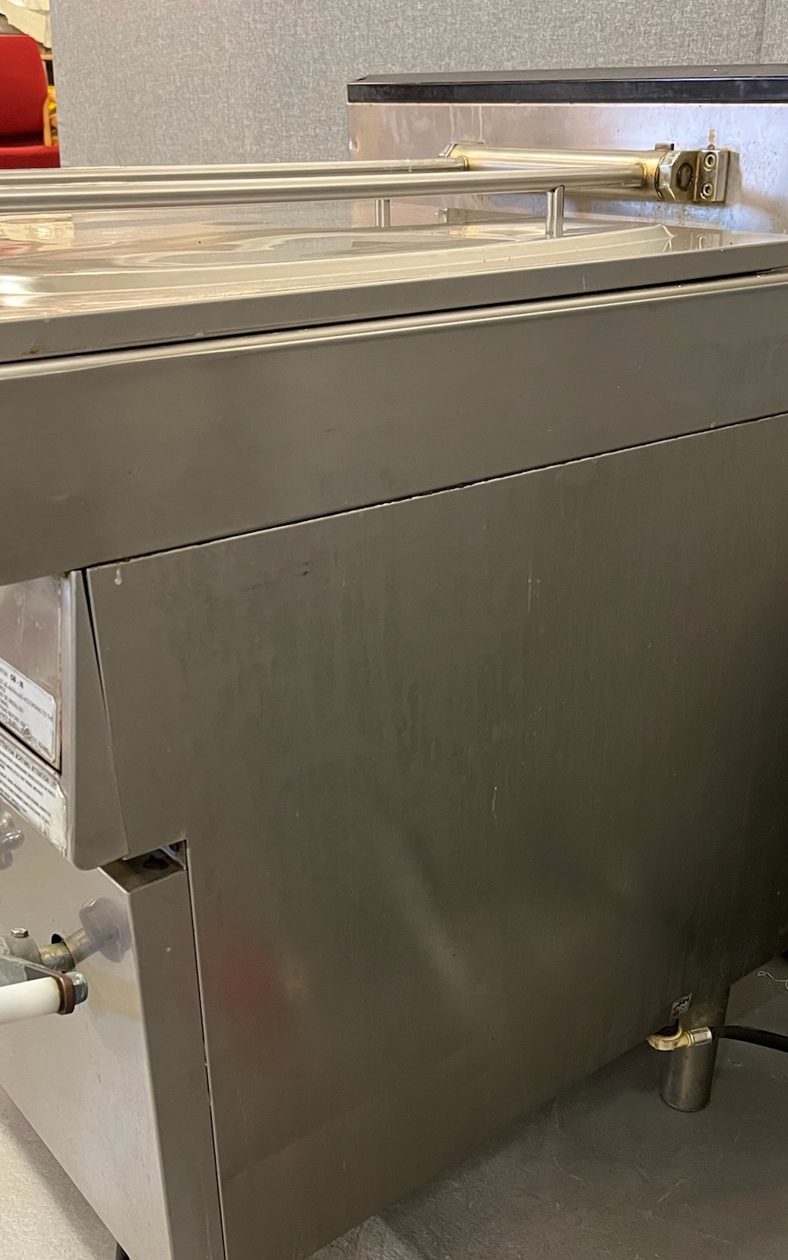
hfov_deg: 36.2
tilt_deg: -26.7
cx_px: 430
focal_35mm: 35
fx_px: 1203
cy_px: 748
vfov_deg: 55.0
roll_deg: -0.9
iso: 500
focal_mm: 5.1
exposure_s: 1/50
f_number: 1.6
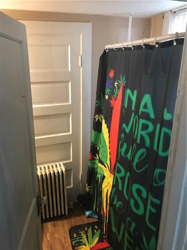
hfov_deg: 49.7
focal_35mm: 28
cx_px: 94
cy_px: 125
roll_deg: -0.6
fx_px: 202
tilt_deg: -16.7
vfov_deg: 63.4
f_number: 1.8
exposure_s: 1/6
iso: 100
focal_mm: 3.99
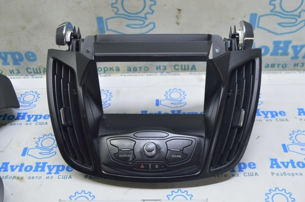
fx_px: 368
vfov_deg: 30.8
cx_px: 152
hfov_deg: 45.0
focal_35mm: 44
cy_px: 101
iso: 400
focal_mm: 29
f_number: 5.6
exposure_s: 1/20
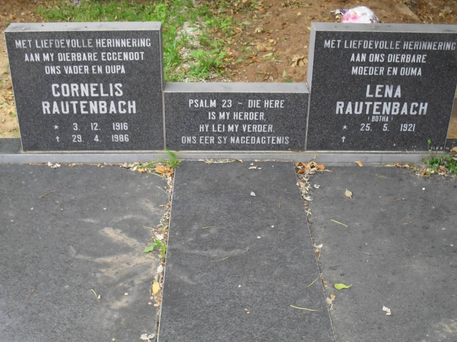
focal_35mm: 49
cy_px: 171
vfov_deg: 29.7
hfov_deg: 38.9
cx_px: 228
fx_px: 647
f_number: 3.9
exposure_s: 1/90
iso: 100
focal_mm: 8.7
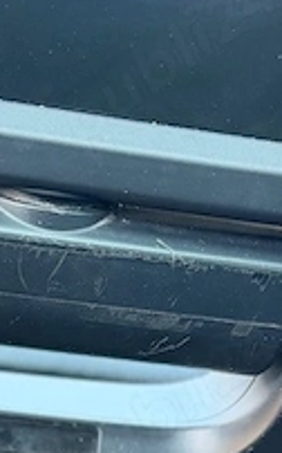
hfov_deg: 12.6
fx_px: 1244
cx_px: -51
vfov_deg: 20.1
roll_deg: -10.7
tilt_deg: -20.0
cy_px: 437
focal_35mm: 101
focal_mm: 6.76
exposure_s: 1/60
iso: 400
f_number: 1.78
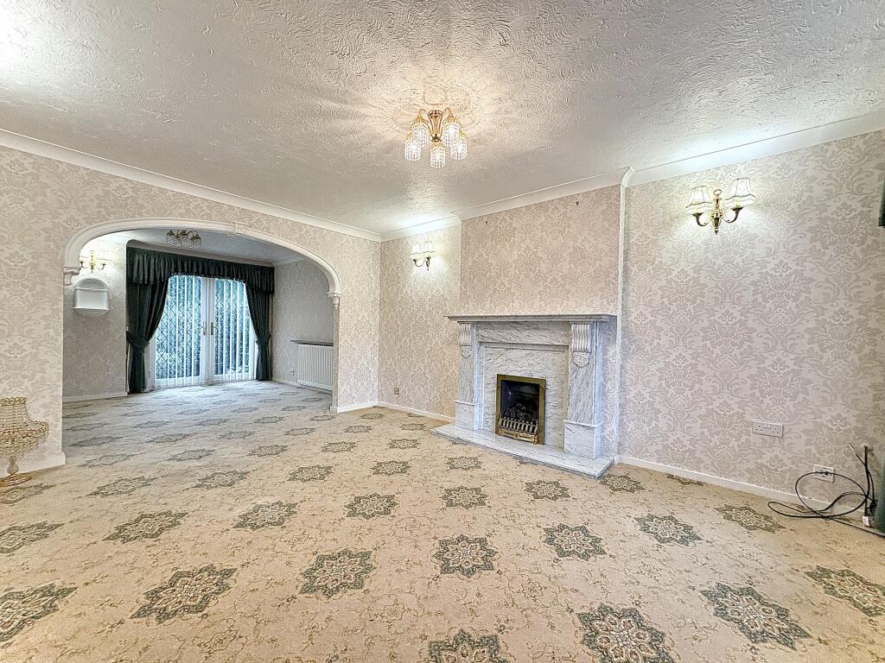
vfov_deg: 85.7
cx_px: 442
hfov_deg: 102.1
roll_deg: -0.8
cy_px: 332
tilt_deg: -0.6
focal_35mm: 14
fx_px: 358
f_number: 2.2
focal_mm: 2.22
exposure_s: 1/100
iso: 200
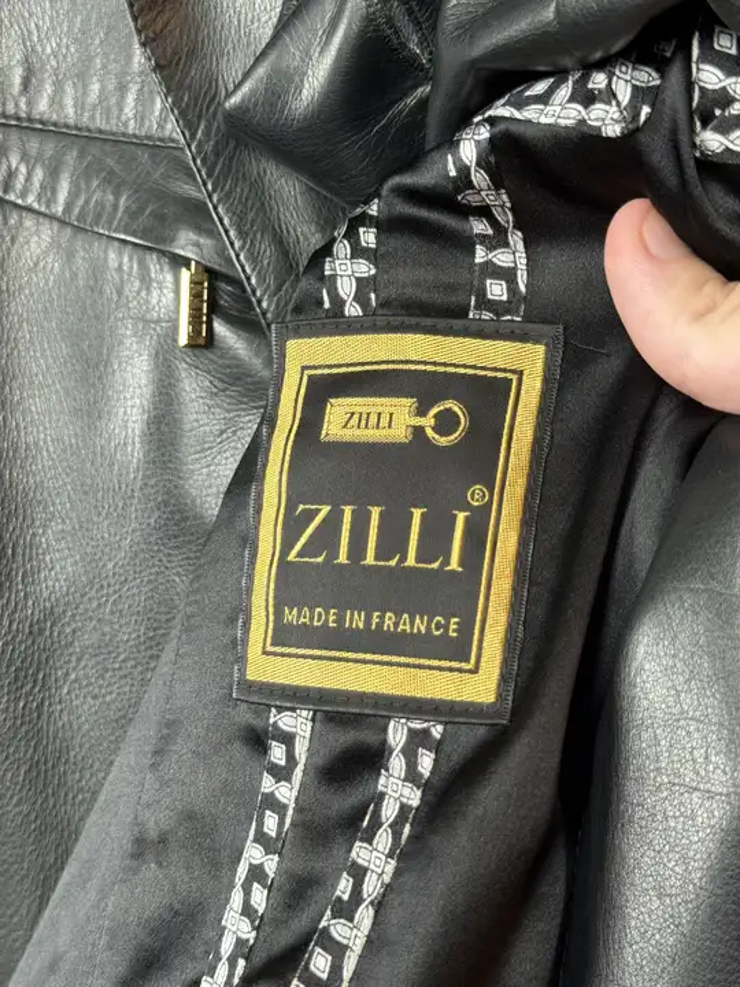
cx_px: 370
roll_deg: +1.2
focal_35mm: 48
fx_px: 1368
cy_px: 494
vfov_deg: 39.7
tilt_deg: -7.3
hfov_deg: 30.3
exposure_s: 1/50
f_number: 1.78
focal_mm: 6.76
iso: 125
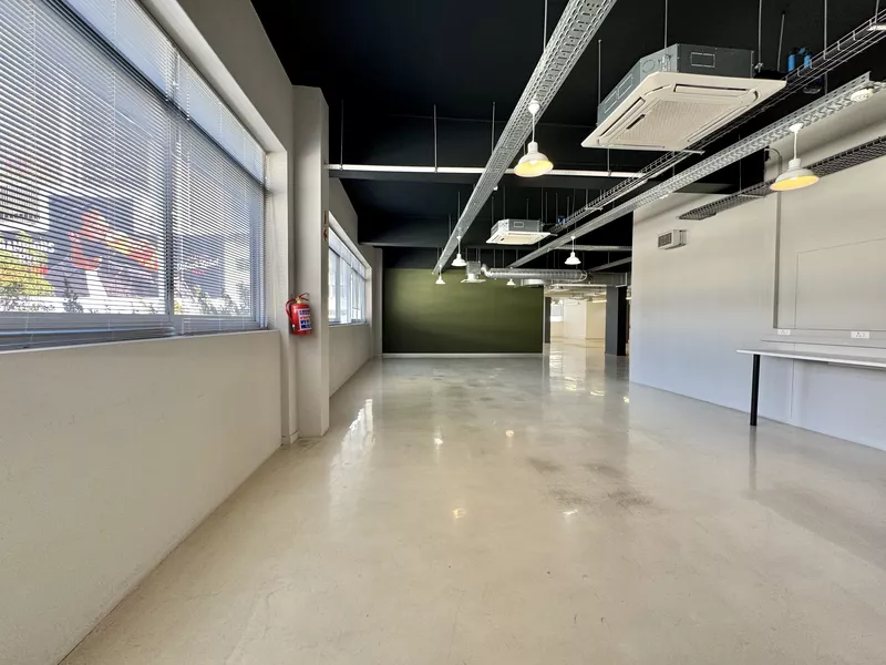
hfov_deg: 102.1
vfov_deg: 85.7
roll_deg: -0.7
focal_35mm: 14
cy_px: 332
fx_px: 358
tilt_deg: -2.2
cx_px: 443
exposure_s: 1/99
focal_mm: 2.22
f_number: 2.2
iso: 125
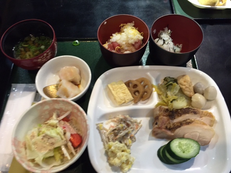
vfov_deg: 48.2
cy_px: 86
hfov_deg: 61.7
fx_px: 194
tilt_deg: -60.5
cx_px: 116
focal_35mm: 29
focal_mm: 4.15
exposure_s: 1/24
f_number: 2.2
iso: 250
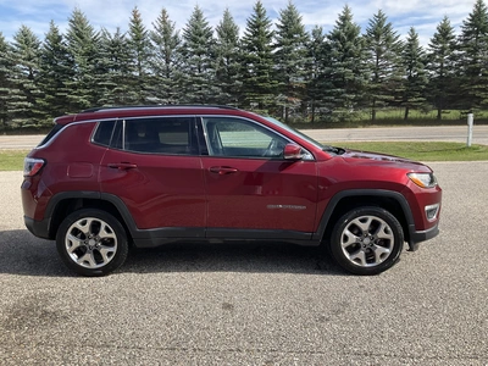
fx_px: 409
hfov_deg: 61.7
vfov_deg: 48.2
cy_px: 183
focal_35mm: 29
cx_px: 244
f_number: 1.8
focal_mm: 3
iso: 25
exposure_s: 1/1076
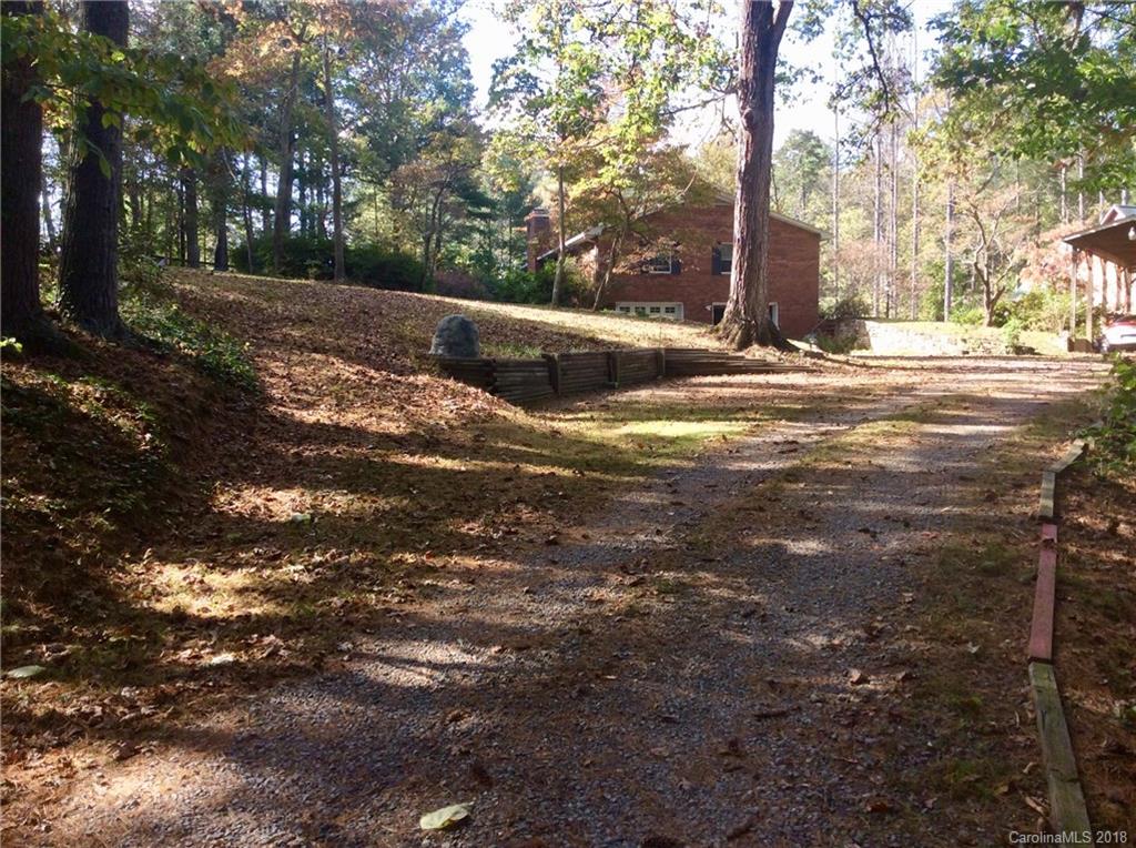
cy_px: 424
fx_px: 1048
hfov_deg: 56.9
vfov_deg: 44.0
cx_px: 568
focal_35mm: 32
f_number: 2.4
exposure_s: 1/174
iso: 32
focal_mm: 3.3
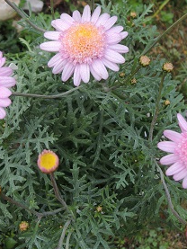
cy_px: 112
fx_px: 288
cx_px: 99
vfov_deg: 46.7
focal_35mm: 40
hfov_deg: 36.0
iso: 100
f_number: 2.8
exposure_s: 1/100
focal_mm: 4.3
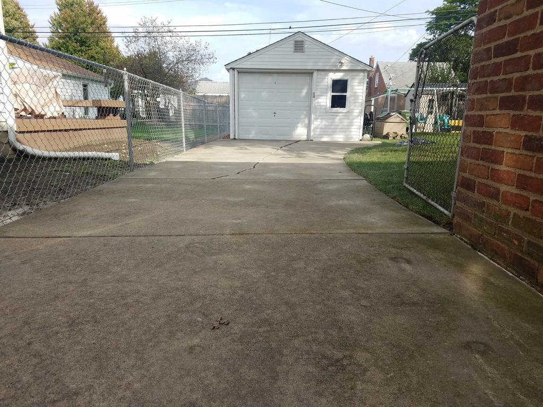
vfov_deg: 53.1
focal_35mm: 26
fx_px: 408
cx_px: 272
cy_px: 204
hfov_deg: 67.3
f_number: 1.7
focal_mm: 4.2
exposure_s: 1/1416
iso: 50
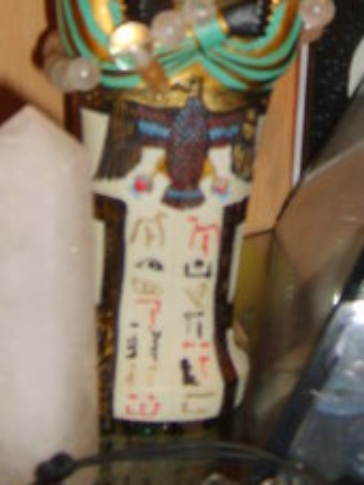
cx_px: 206
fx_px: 1402
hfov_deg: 14.8
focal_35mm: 100
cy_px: -60
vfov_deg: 18.8
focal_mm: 5.8
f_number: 2.8
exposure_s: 1/45
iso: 100
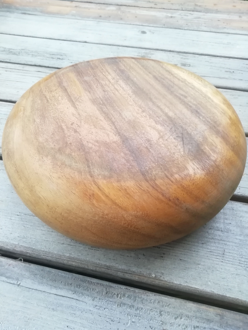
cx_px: 124
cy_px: 165
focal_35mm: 26
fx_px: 248
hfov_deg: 53.1
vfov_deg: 67.3
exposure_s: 1/33.3
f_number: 2.2
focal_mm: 3.21
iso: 250
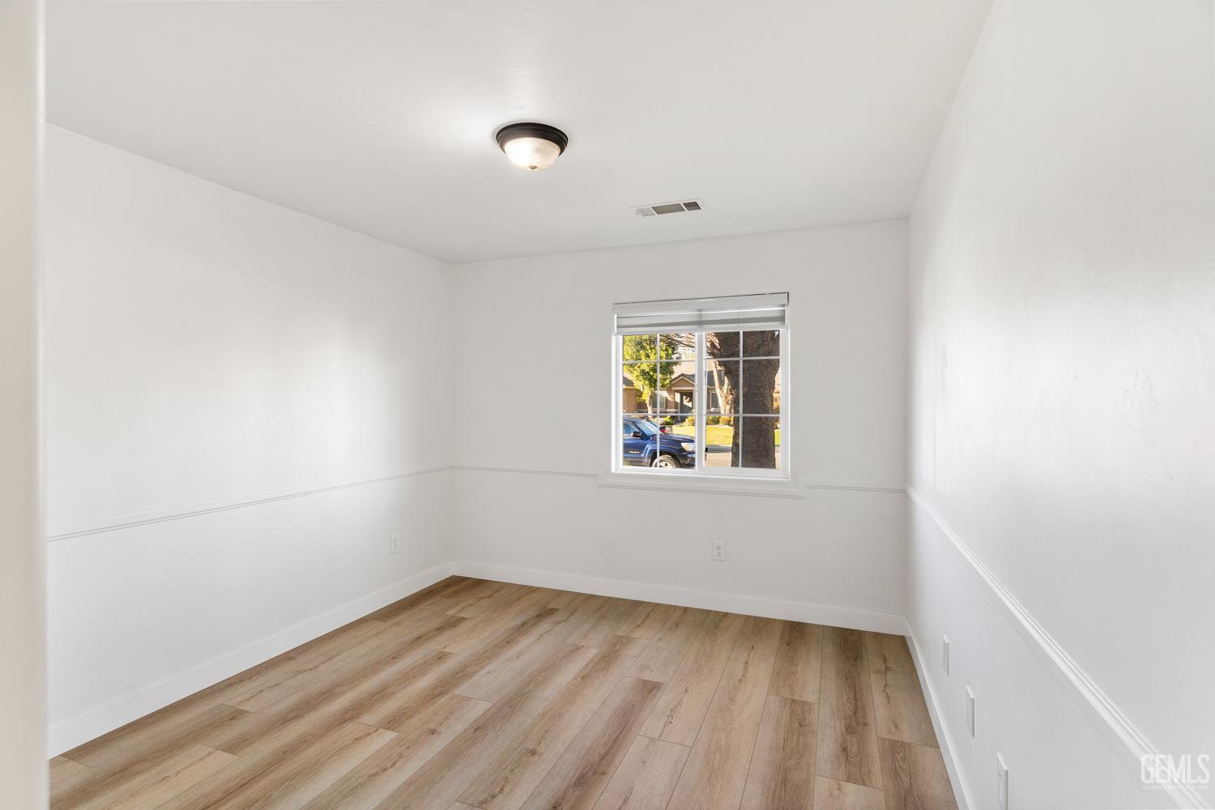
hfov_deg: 93.3
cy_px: 405
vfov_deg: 70.4
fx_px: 574
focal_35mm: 17
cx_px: 608
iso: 400
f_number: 5.6
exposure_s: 1/5
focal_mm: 17
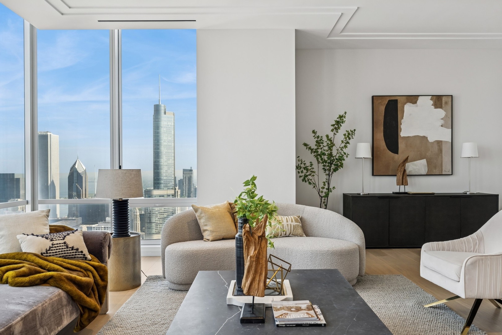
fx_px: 418
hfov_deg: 61.9
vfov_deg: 43.6
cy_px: 168
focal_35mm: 30
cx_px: 251
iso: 320
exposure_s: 1/125
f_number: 8
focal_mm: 30
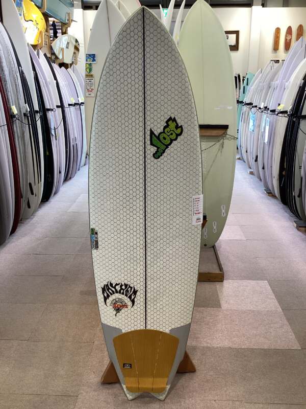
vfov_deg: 58.4
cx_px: 153
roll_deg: +0.9
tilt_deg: -17.5
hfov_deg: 45.4
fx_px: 365
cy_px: 204
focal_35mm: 31
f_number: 2.4
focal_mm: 3.3
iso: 64
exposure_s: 1/50
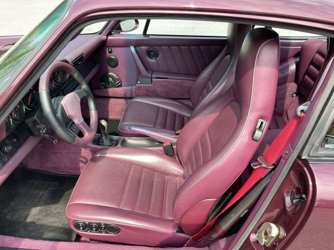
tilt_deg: -35.2
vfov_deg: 49.7
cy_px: 125
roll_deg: +0.5
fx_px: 270
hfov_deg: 63.4
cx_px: 167
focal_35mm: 28
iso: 20
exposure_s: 1/207
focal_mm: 3.99
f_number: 1.8
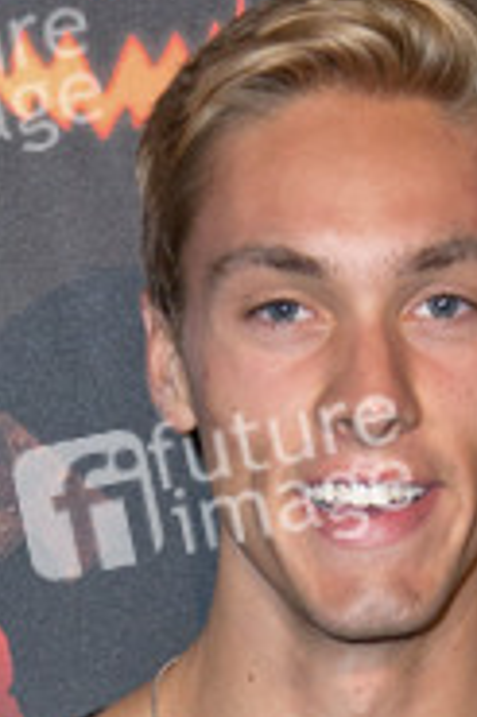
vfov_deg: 19.2
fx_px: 2071
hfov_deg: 13.1
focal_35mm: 104
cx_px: 328
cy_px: 682
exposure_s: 1/320
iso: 400
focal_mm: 48
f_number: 4
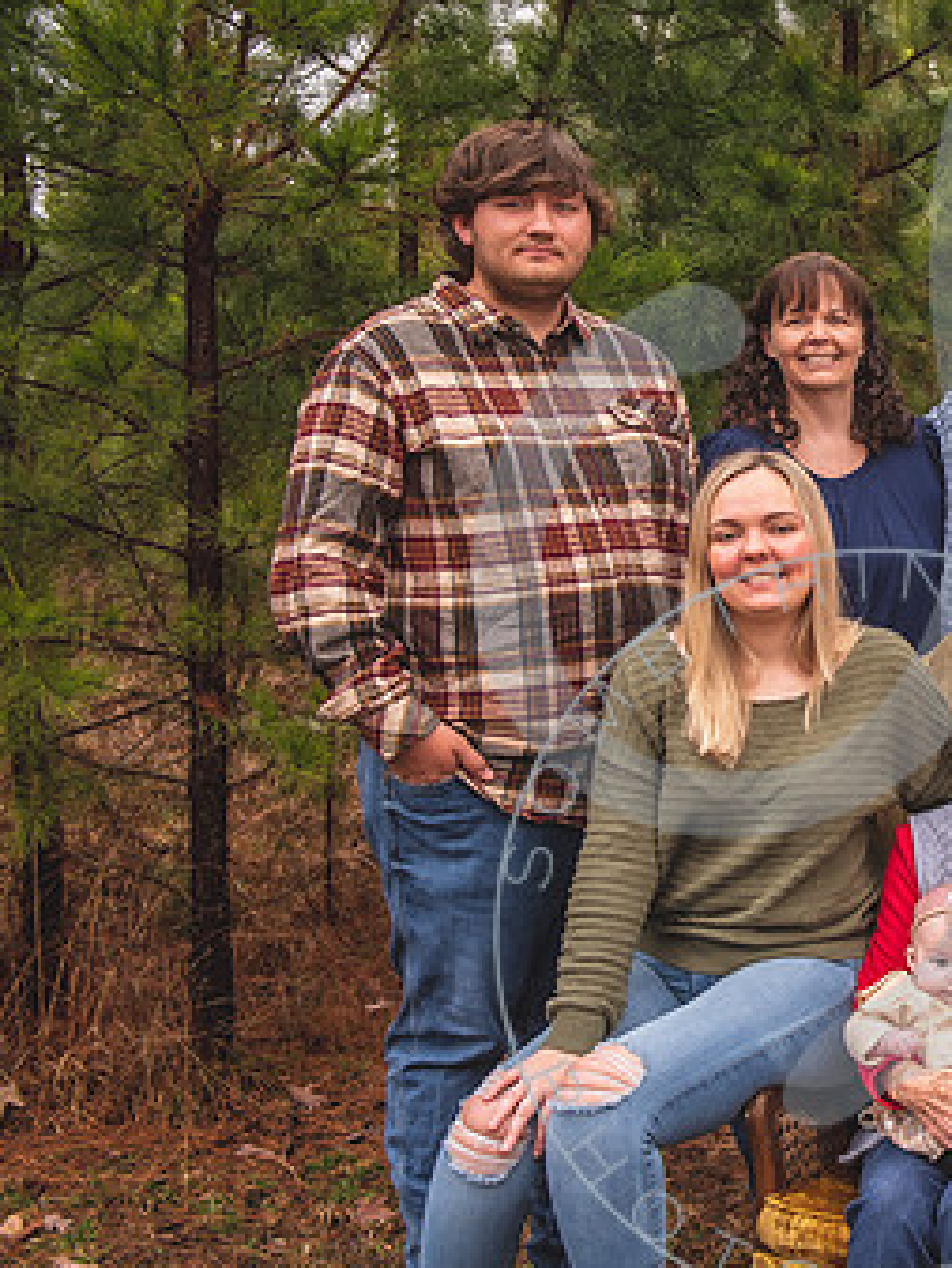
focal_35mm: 53
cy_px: 619
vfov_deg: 36.2
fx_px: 1942
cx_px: 1069
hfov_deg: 25.4
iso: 200
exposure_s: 1/160
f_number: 5.6
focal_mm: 32
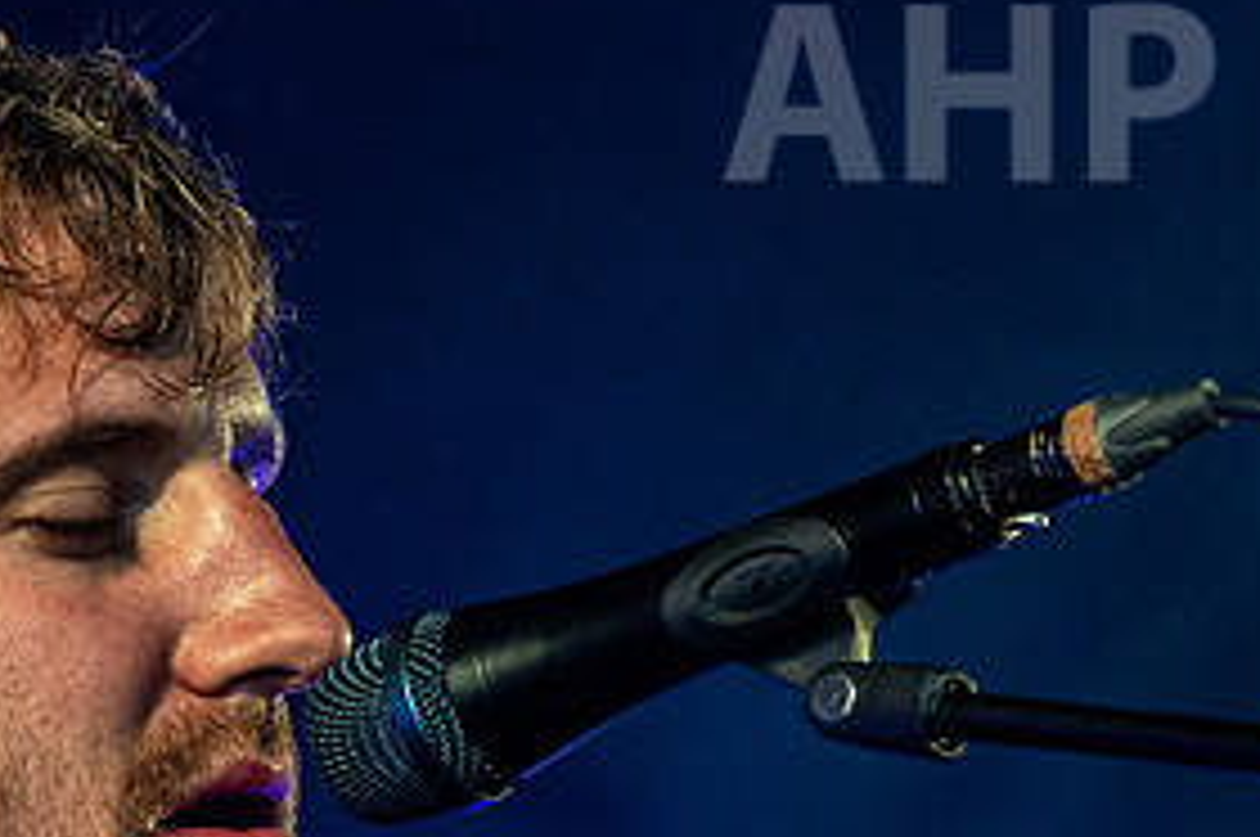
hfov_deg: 5.0
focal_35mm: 415
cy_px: 626
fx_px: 14508
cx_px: 112
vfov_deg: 3.3
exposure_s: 1/800
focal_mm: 200
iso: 6400
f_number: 5.6
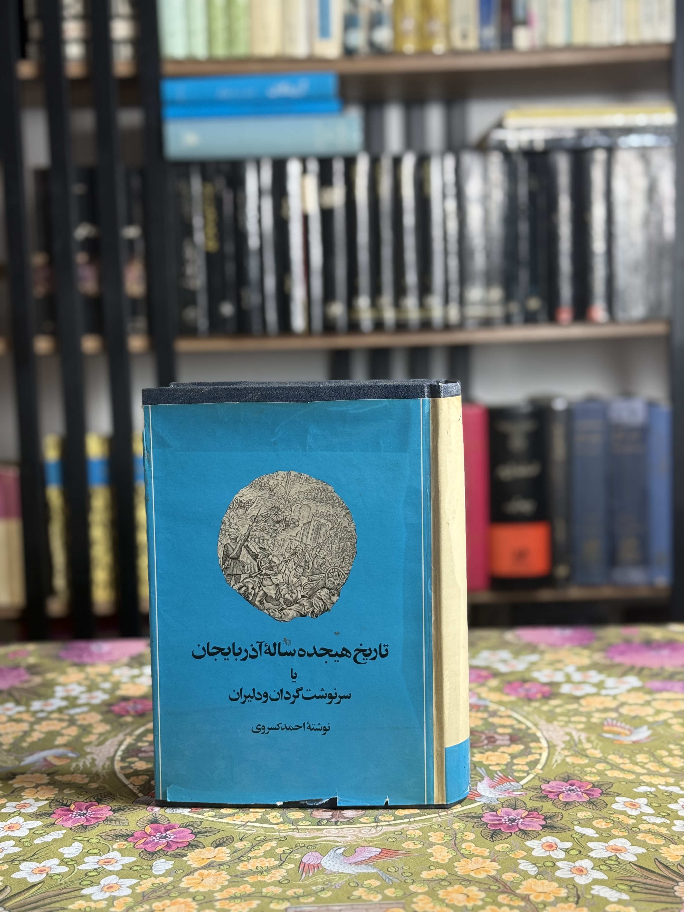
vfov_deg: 39.7
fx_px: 1265
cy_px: 456
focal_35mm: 48
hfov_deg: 30.3
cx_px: 342
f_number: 1.78
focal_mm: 6.76
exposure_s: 1/50
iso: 64
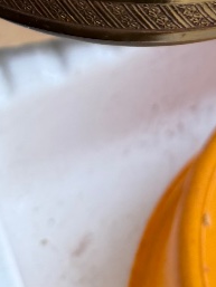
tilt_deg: -35.2
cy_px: -337
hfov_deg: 13.2
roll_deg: +0.3
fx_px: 931
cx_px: 141
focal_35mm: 112
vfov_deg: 13.9
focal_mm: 6.76
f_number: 1.78
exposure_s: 1/117
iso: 200
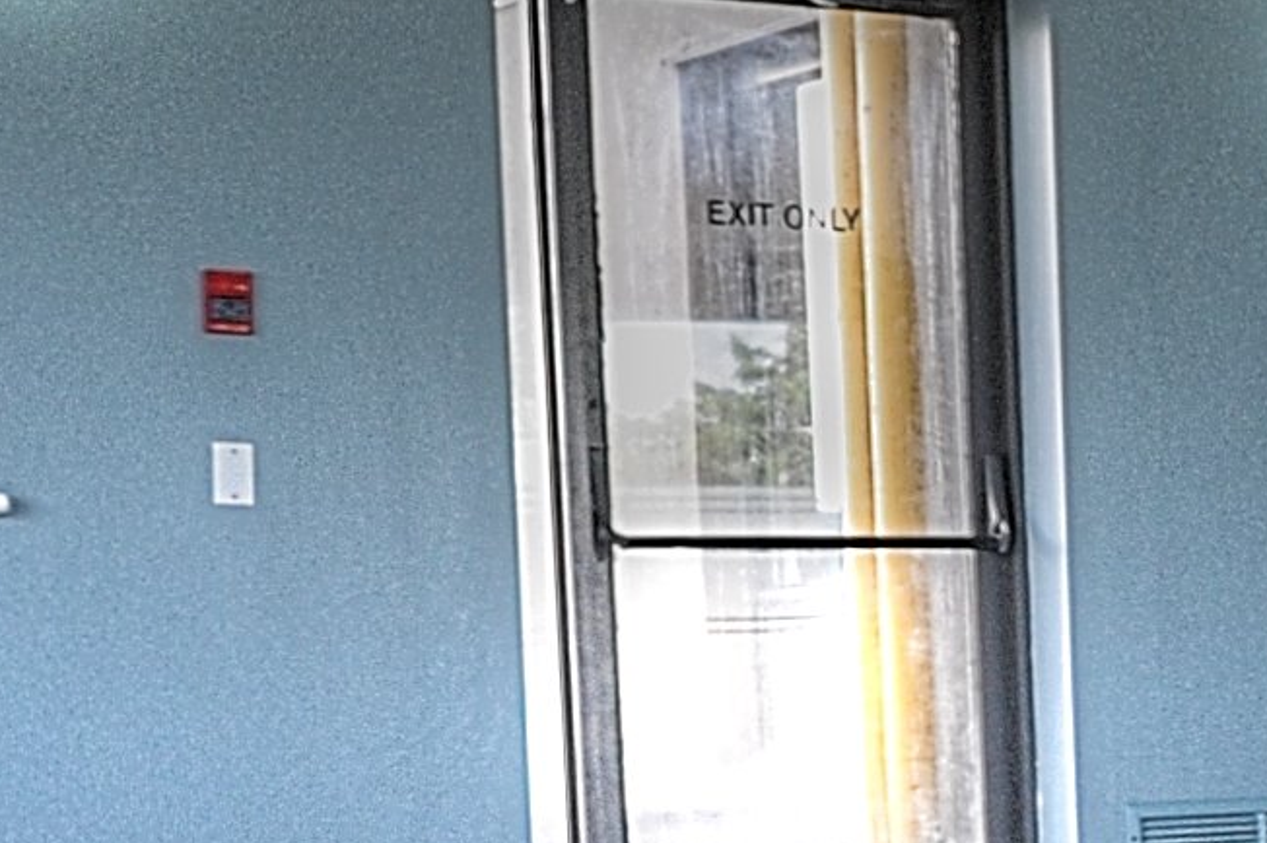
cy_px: 993
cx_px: 2349
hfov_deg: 14.4
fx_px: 4362
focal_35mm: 124
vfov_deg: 10.9
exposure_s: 1/30
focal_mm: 19
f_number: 7.1
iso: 800
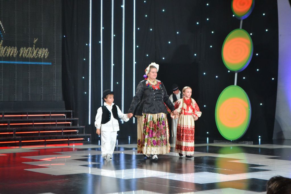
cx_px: 146
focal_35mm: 82
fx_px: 667
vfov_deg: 16.6
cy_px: 97
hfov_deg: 24.6
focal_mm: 55
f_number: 5.6
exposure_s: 1/60
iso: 2200
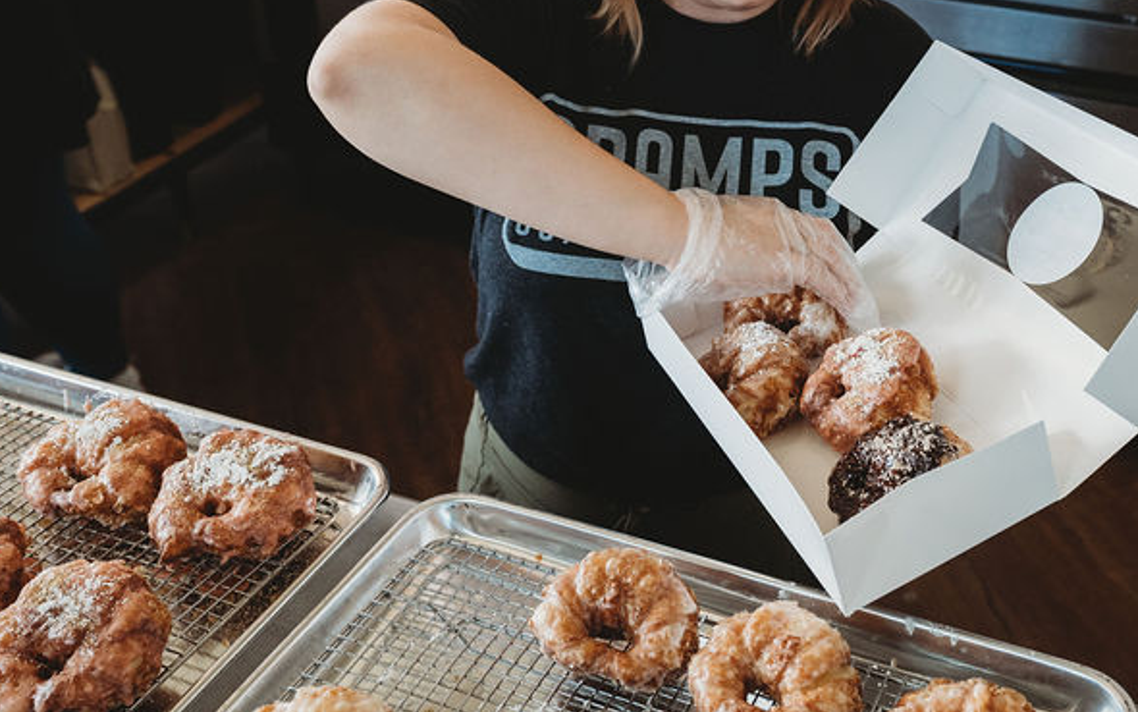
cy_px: 169
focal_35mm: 46
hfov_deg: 42.6
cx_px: 804
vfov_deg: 27.6
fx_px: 1427
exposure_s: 1/250
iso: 1000
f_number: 4.5
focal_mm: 26
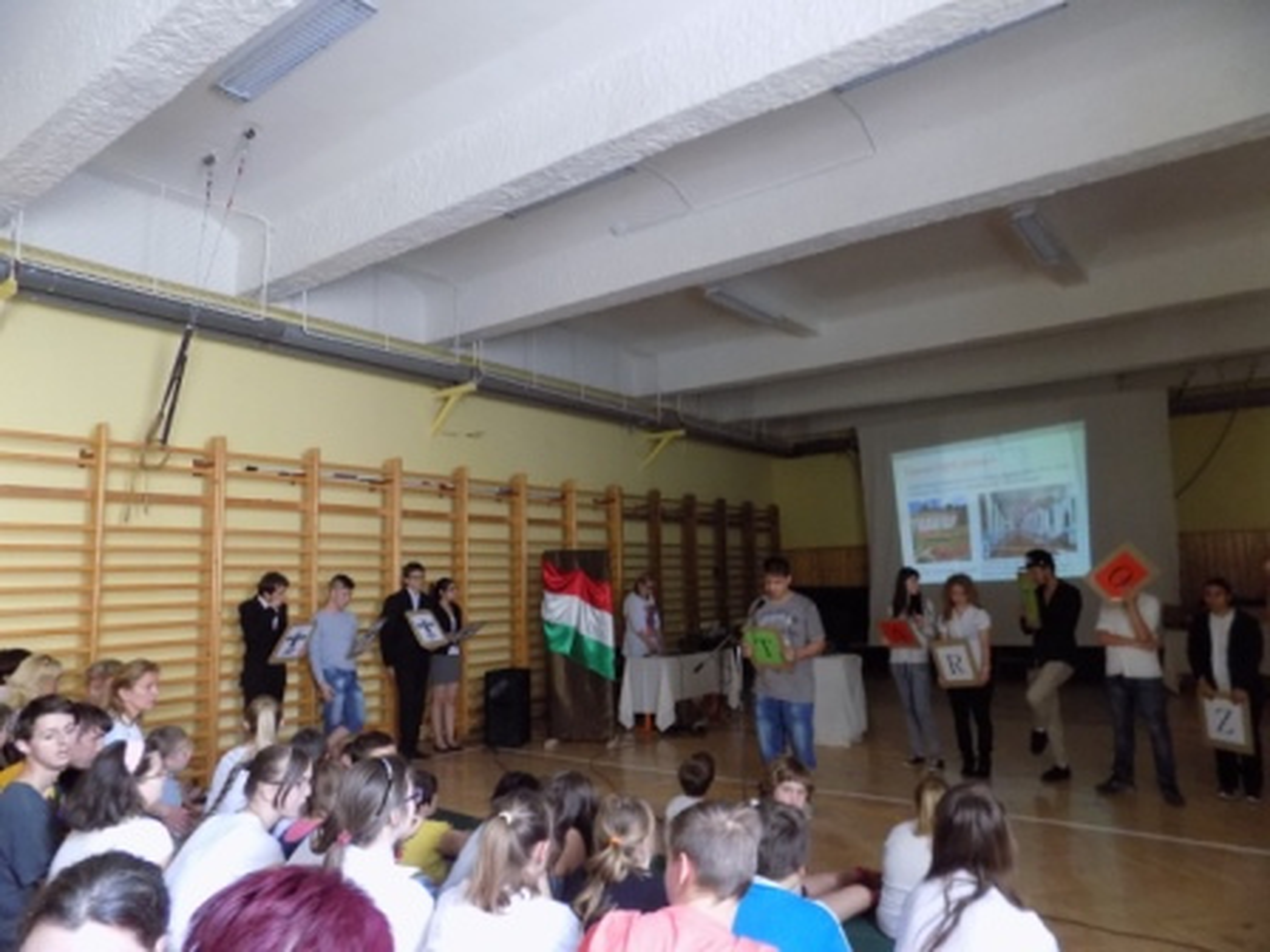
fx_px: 844
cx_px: 635
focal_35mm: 23
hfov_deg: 73.9
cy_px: 476
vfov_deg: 58.9
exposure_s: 1/20
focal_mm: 4
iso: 400
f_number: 3.1
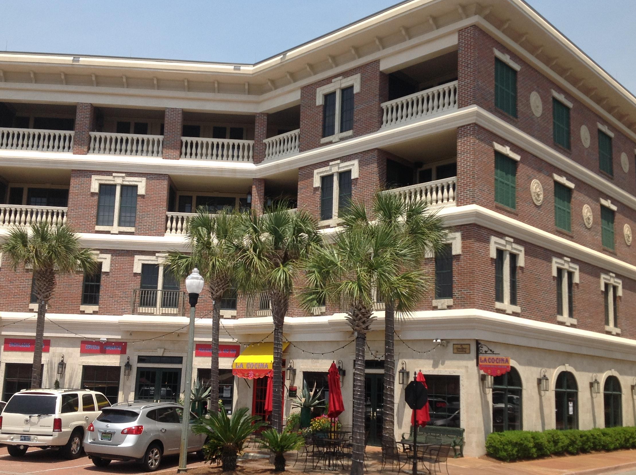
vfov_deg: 35.0
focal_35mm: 41
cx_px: 308
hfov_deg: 45.8
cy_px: 259
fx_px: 752
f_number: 2.4
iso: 50
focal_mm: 4.28
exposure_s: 1/1592
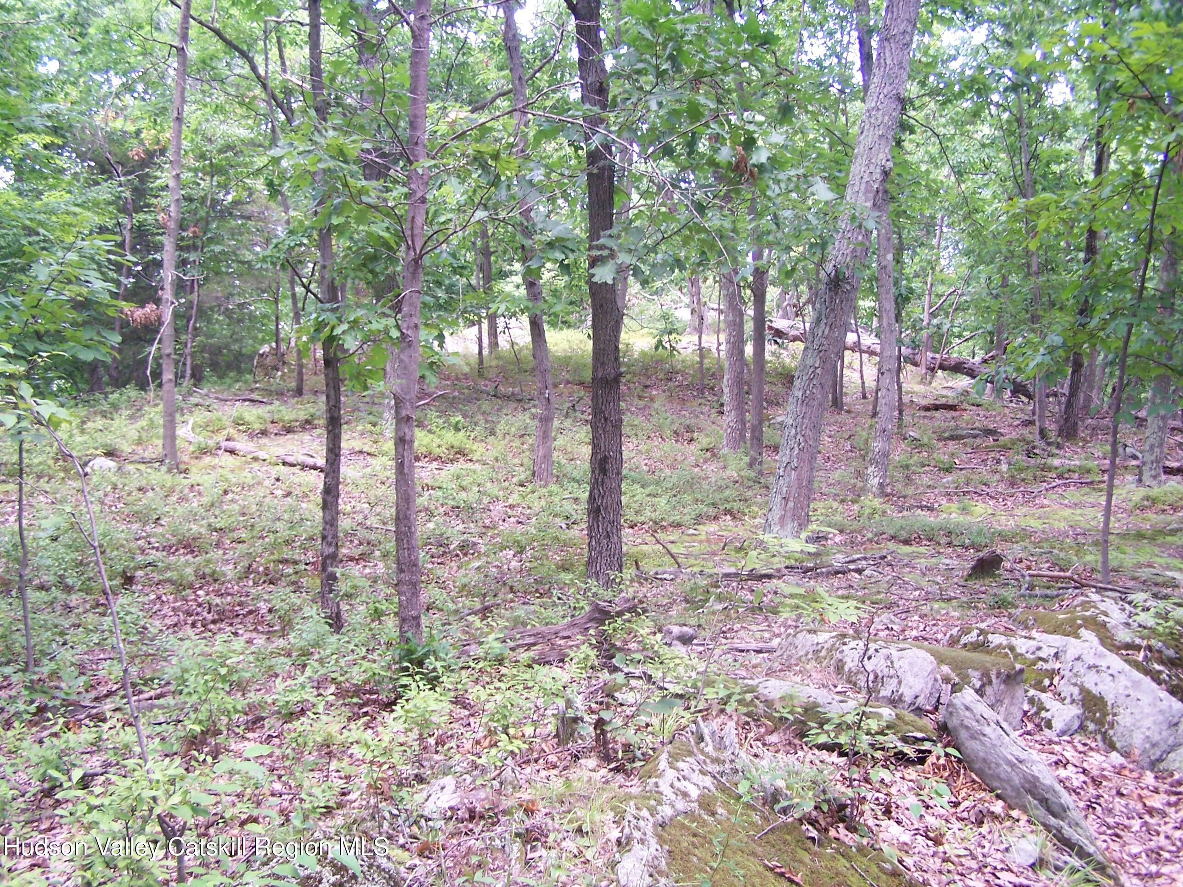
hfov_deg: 49.0
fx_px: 1299
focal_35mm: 38
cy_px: 444
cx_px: 592
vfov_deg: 37.7
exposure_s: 1/50
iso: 140
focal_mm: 6.3
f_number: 2.8
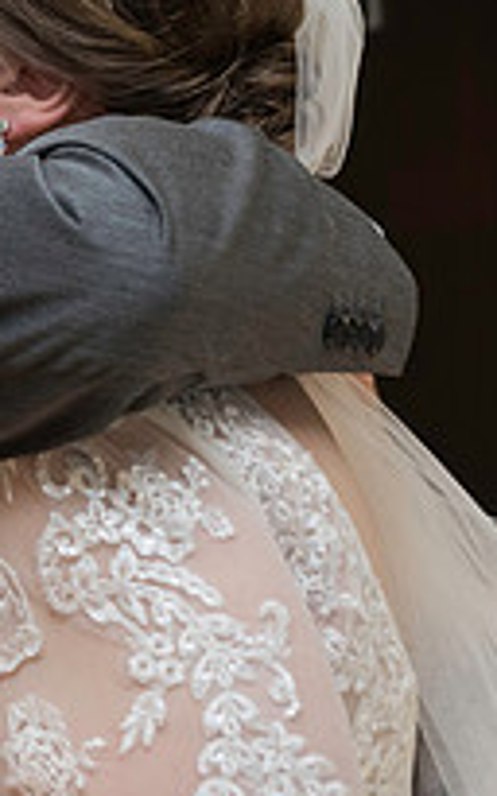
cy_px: 203
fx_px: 3513
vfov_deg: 12.9
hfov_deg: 8.0
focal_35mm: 162
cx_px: -132
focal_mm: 48
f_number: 4.5
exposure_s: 1/200
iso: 640
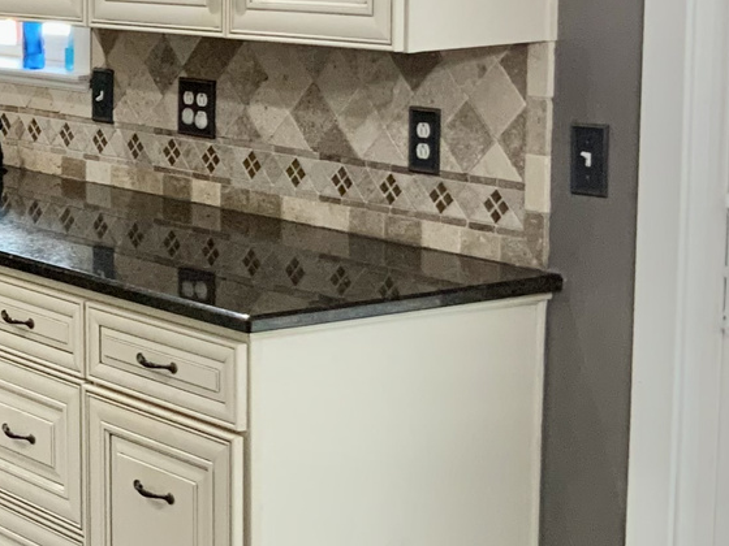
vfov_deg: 14.0
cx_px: -401
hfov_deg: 16.7
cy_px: 255
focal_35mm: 106
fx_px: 2232
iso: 80
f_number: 1.8
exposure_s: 1/60
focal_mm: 3
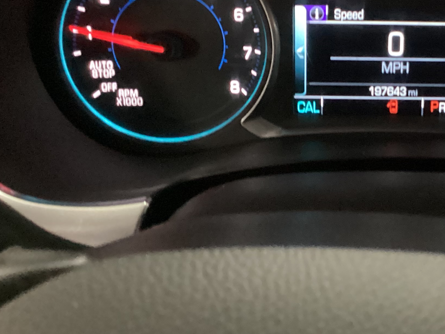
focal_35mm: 62
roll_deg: -2.8
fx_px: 797
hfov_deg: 30.0
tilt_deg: -26.2
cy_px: 52
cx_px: 391
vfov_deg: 23.2
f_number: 2.4
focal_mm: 3.3
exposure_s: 1/17
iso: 640
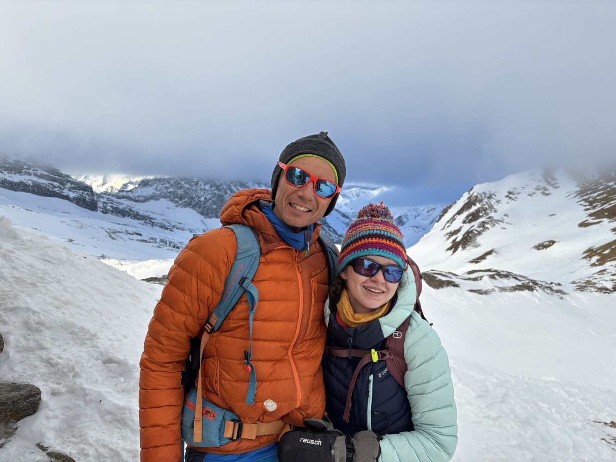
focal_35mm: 26
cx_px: 308
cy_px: 231
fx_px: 463
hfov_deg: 67.3
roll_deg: +0.4
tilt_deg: -6.3
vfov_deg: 53.1
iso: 50
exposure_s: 1/799
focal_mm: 5.96
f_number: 1.6
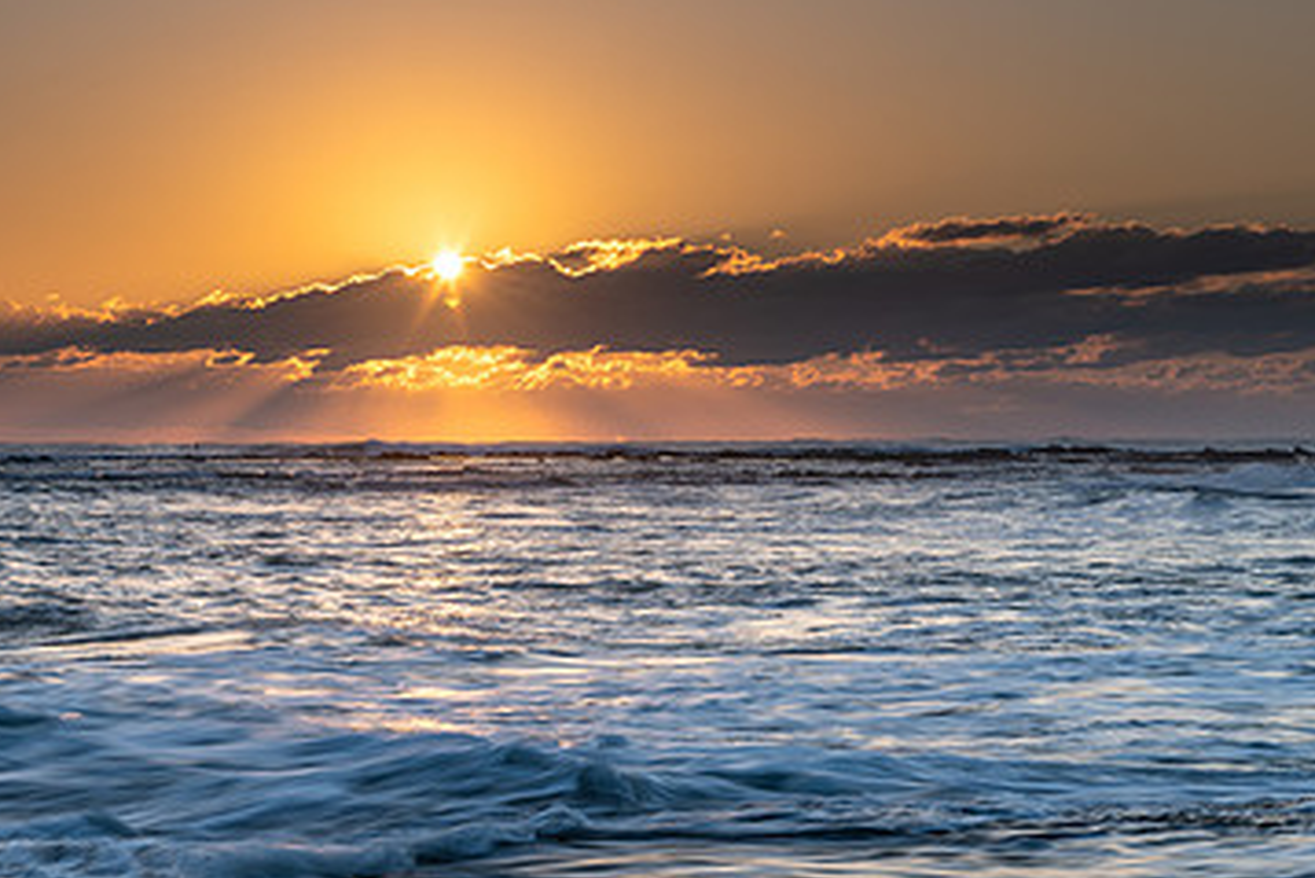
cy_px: 542
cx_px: 507
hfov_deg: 18.7
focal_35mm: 109
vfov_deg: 12.6
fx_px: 3983
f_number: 14
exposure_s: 1/8
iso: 31
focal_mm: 66
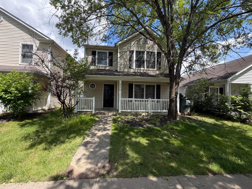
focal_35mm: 14
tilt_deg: +0.6
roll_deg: -1.6
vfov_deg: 85.7
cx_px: 126
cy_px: 94
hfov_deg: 102.1
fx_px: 102
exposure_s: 1/502
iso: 50
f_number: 2.2
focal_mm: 2.22
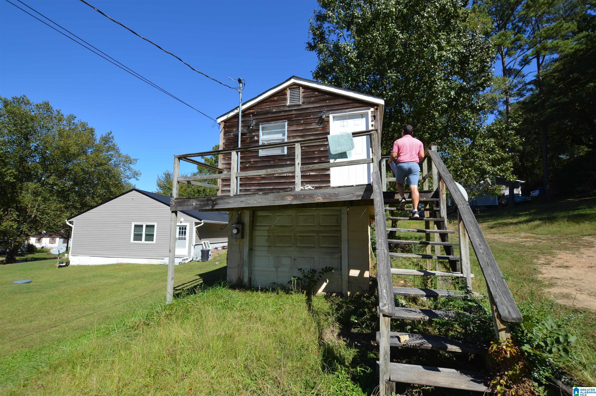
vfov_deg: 77.2
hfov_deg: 100.4
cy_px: 198
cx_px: 298
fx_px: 248
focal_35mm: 15
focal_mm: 10
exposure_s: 1/250
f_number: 8
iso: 100
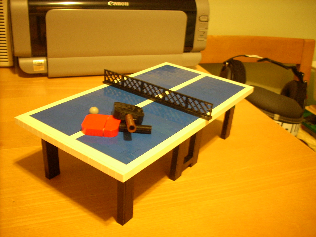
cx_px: 158
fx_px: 338
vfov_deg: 38.7
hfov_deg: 50.1
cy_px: 118
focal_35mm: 37
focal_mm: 6.2
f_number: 2.8
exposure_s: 1/4.2
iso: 200
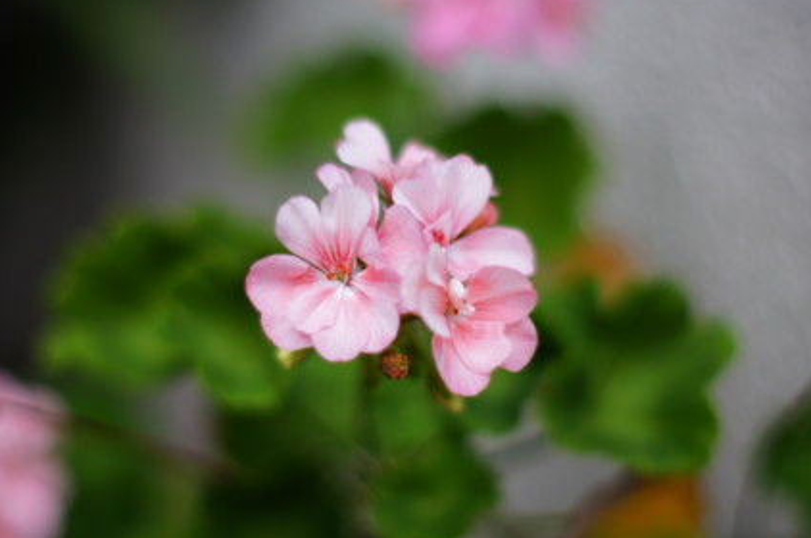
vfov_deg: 17.0
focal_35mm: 80
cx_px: 400
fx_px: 1799
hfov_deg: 25.4
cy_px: 264
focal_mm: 50
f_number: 1.4
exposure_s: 1/100
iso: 100
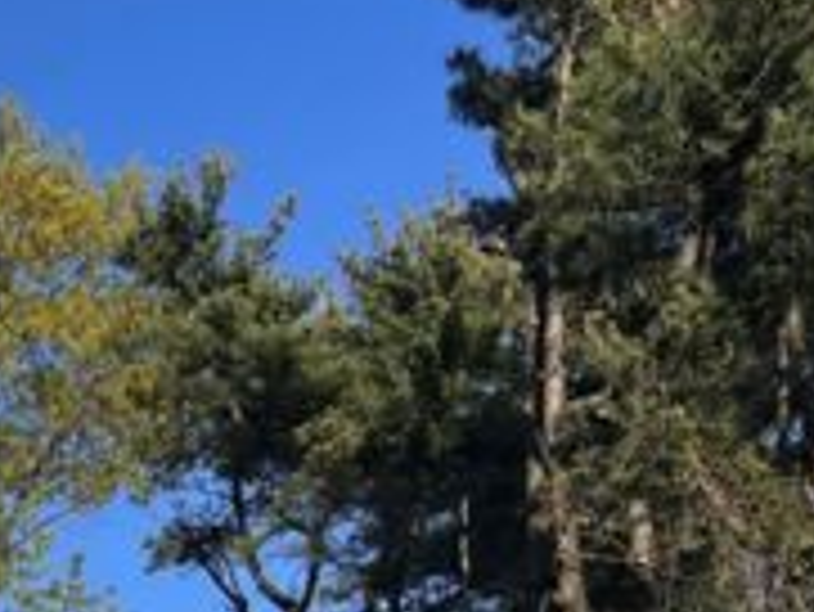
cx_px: -346
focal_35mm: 92
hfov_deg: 19.1
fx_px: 2165
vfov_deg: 14.7
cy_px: 976
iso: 50
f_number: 1.5
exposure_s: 1/4831
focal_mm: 5.7
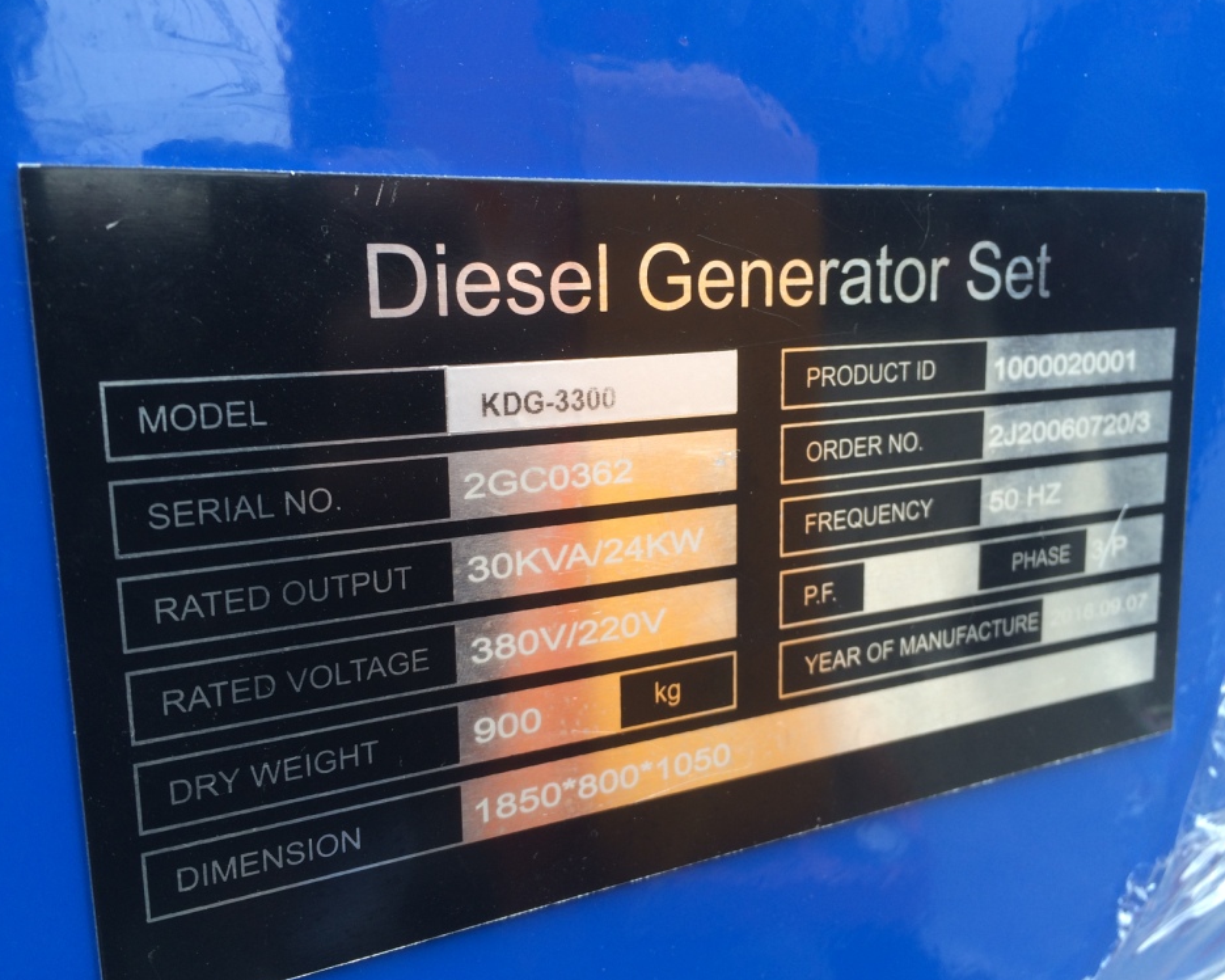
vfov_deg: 47.1
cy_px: 486
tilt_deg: -9.5
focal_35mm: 31
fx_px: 1124
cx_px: 612
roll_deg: -0.1
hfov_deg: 57.2
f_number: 2.2
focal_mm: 4.15
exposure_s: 1/33
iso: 32
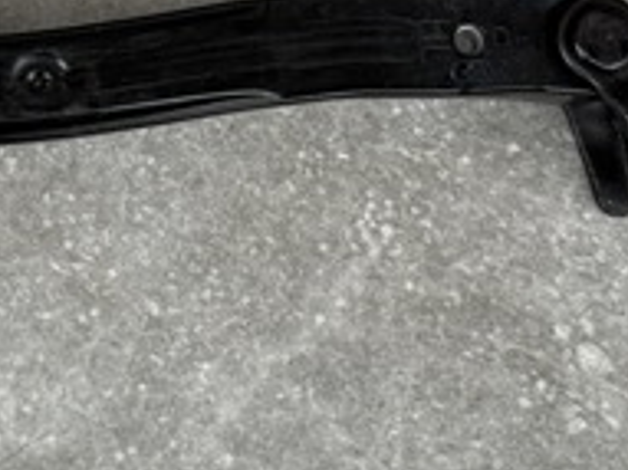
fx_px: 2919
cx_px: -273
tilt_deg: -75.3
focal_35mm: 161
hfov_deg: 11.8
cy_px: -71
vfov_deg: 9.1
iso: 100
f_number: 1.78
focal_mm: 6.76
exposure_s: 1/87
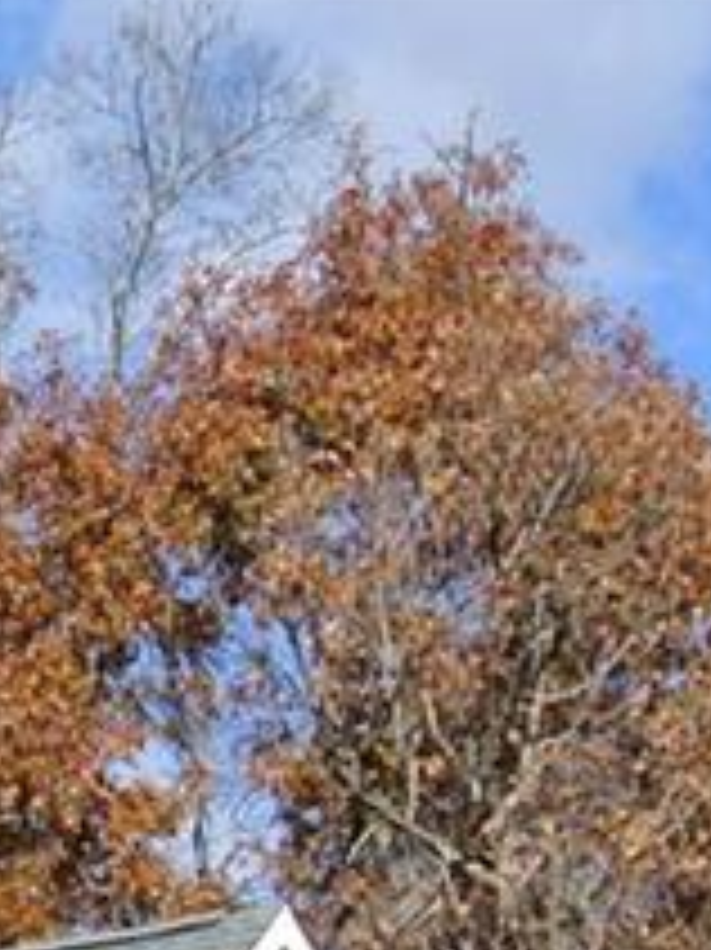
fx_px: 4359
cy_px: 1508
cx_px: -540
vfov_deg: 11.8
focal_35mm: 159
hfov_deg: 9.0
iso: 100
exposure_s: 1/640
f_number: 4.5
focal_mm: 12.7
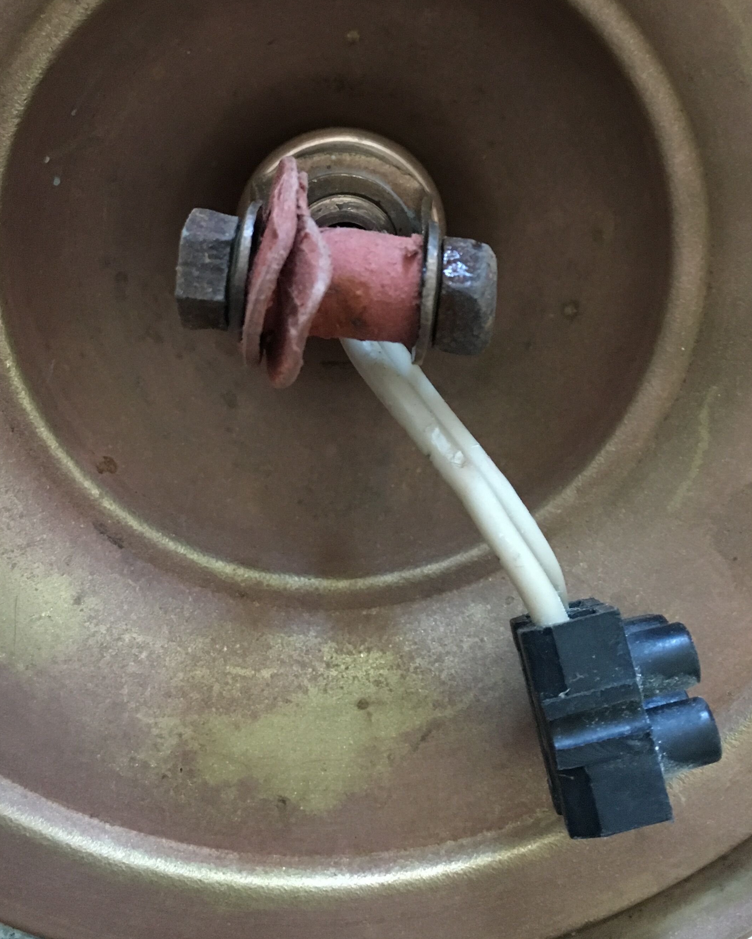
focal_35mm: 43
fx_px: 1196
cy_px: 241
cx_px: 425
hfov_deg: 34.8
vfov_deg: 41.7
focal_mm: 4.15
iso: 400
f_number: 2.2
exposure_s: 1/17
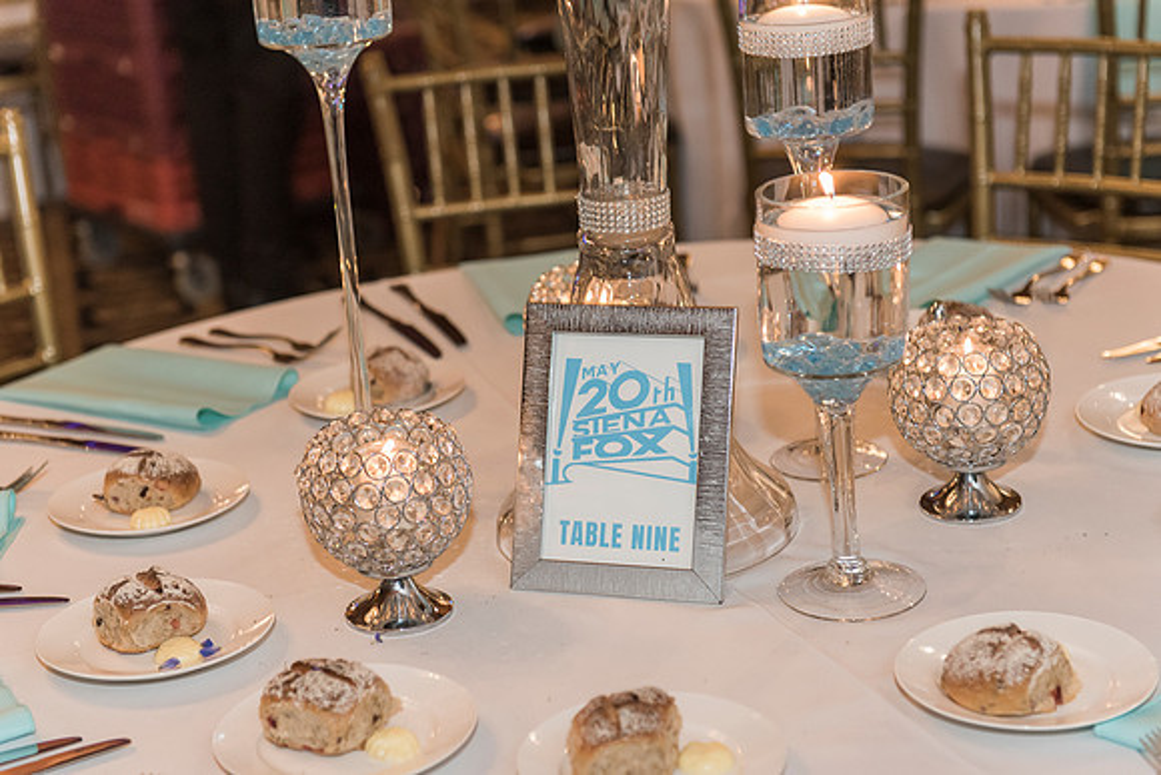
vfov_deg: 19.5
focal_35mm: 70
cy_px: 388
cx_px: 580
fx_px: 2258
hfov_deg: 28.8
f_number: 3.5
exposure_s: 1/100
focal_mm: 70
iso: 2000
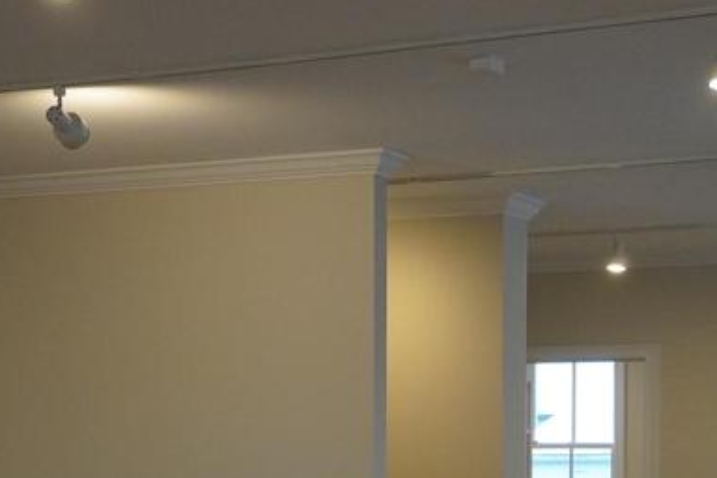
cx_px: 437
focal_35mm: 96
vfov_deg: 13.8
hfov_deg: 21.2
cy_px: 600
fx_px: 1912
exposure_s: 1/160
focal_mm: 24
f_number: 4
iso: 1600
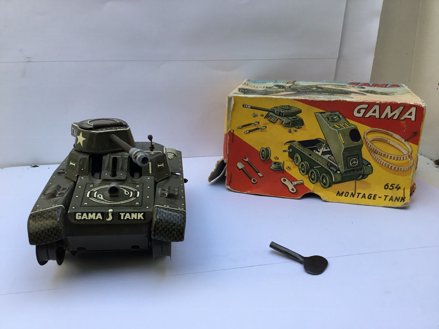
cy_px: 164
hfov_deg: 58.4
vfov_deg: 45.4
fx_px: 393
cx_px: 220
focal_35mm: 31
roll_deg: -1.6
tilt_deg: -20.0
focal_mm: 3.3
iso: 25
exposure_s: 1/50
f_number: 2.4
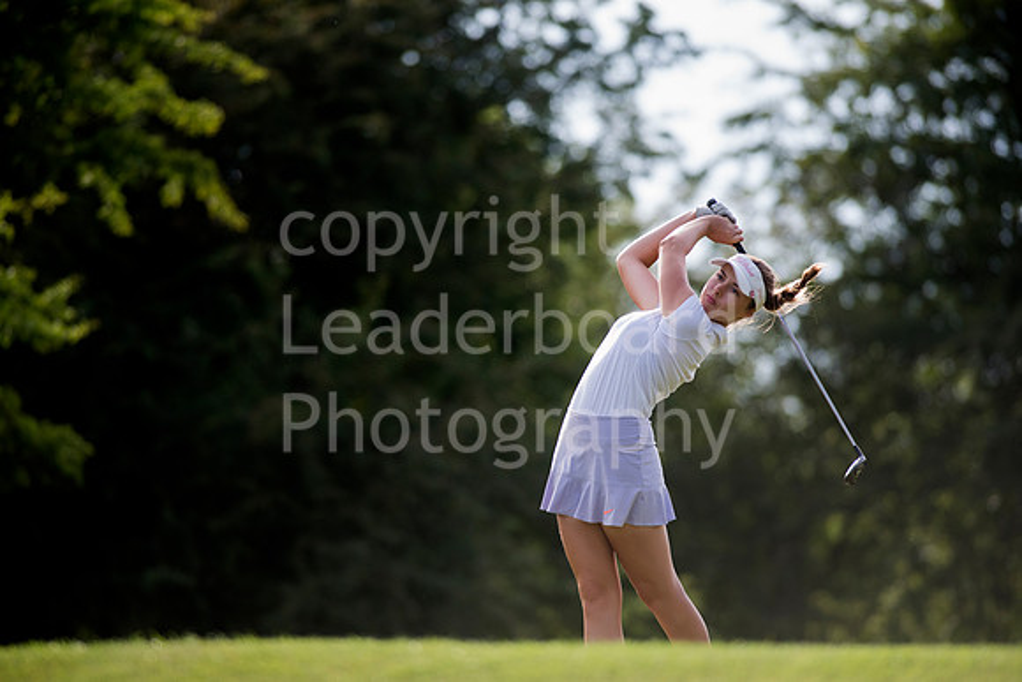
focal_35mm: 300
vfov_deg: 4.6
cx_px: 511
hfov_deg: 6.9
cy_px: 341
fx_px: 8518
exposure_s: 1/1600
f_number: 4
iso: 400
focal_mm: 300
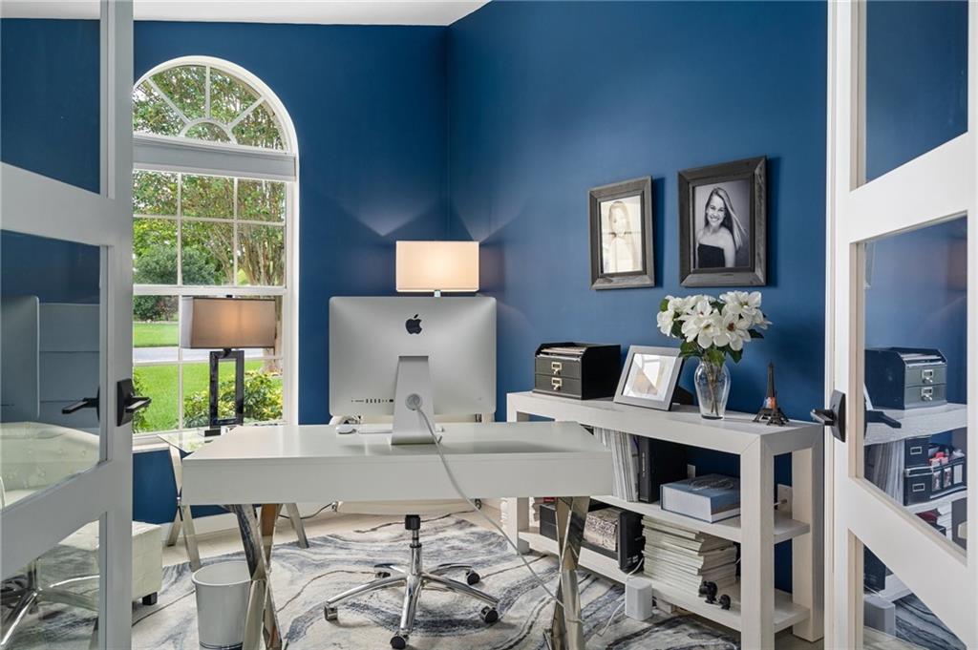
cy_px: 325
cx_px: 489
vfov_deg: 51.2
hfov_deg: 71.6
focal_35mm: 25
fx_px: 679
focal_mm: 25
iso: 320
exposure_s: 1/4
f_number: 8
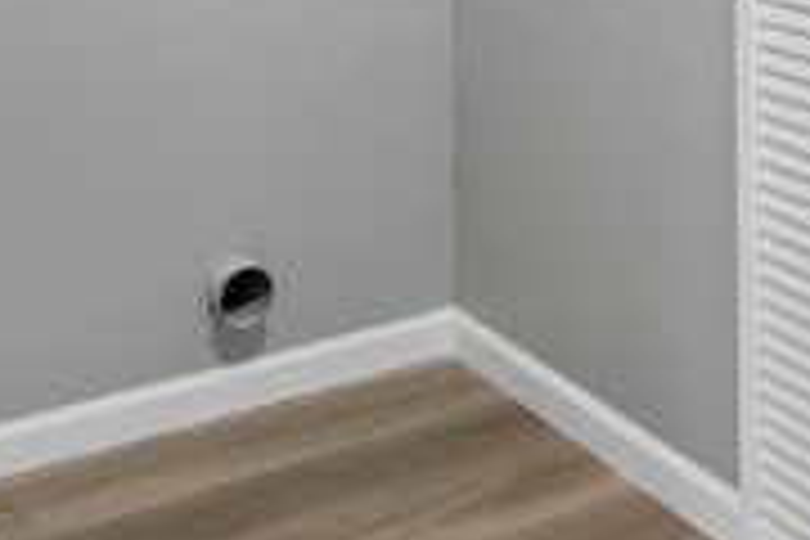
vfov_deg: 18.3
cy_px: -326
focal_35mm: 64
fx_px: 1440
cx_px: 446
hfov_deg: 31.4
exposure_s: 1/6
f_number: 8
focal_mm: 18
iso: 400
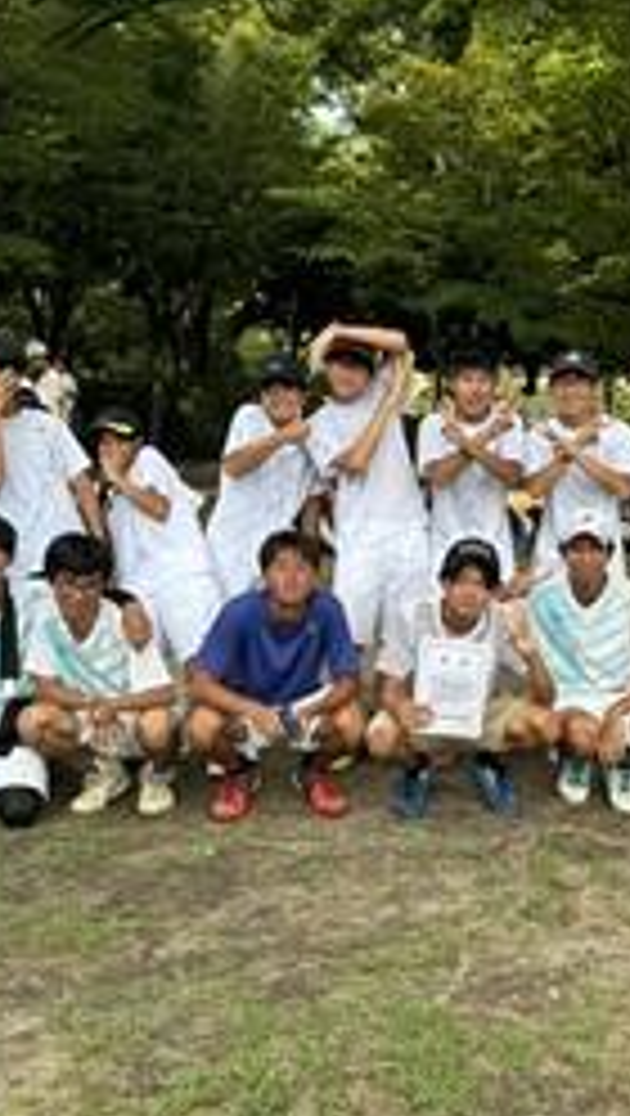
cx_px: 418
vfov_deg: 51.6
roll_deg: -0.5
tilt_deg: -5.3
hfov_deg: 30.3
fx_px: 1155
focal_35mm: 39
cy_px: 567
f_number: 1.6
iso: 50
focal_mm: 5.96
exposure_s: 1/805
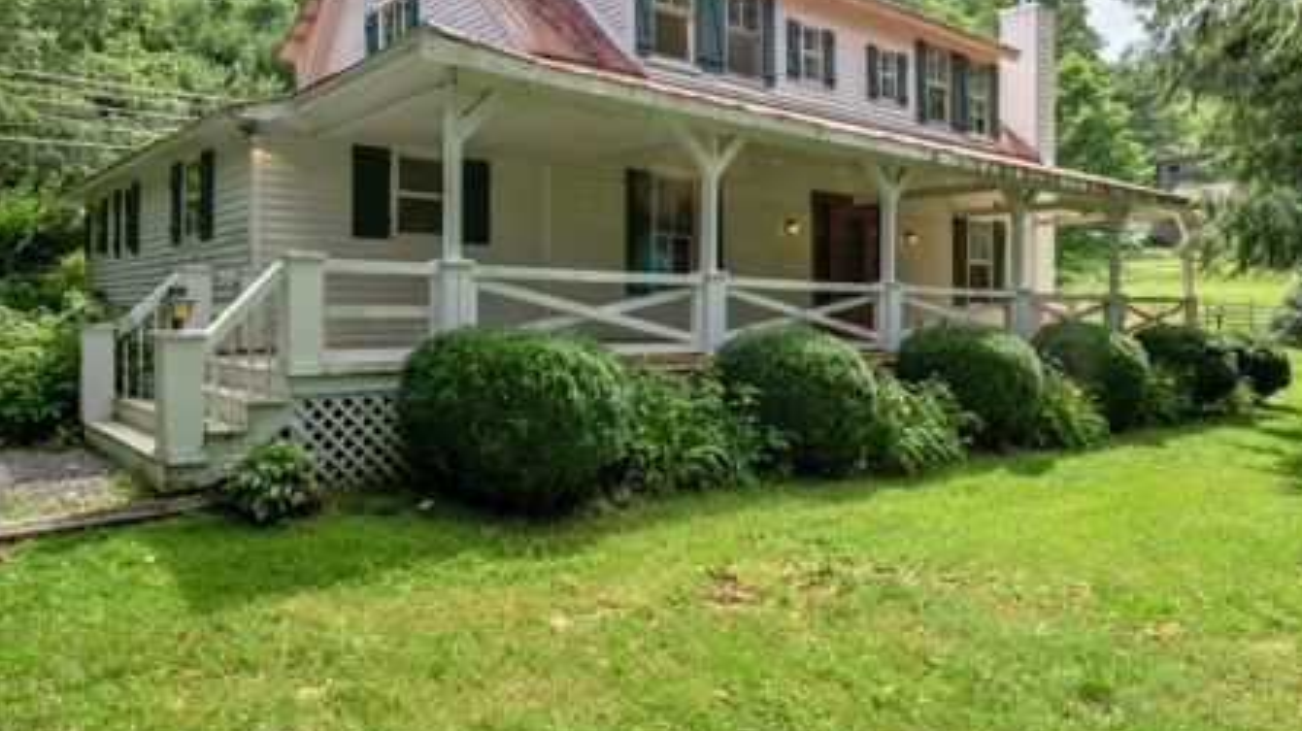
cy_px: 322
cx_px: 644
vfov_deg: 42.8
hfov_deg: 69.9
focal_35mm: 27
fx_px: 932
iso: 100
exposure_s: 1/100
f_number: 8
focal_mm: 12
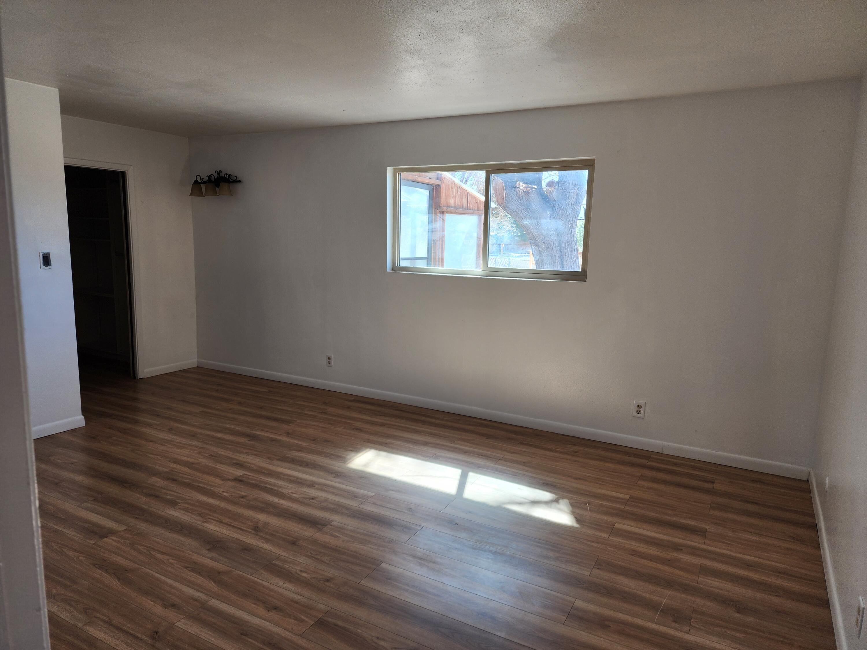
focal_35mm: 23
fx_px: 576
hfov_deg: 73.9
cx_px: 434
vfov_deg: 58.9
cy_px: 325
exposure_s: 1/120
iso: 50
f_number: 1.8
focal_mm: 6.4
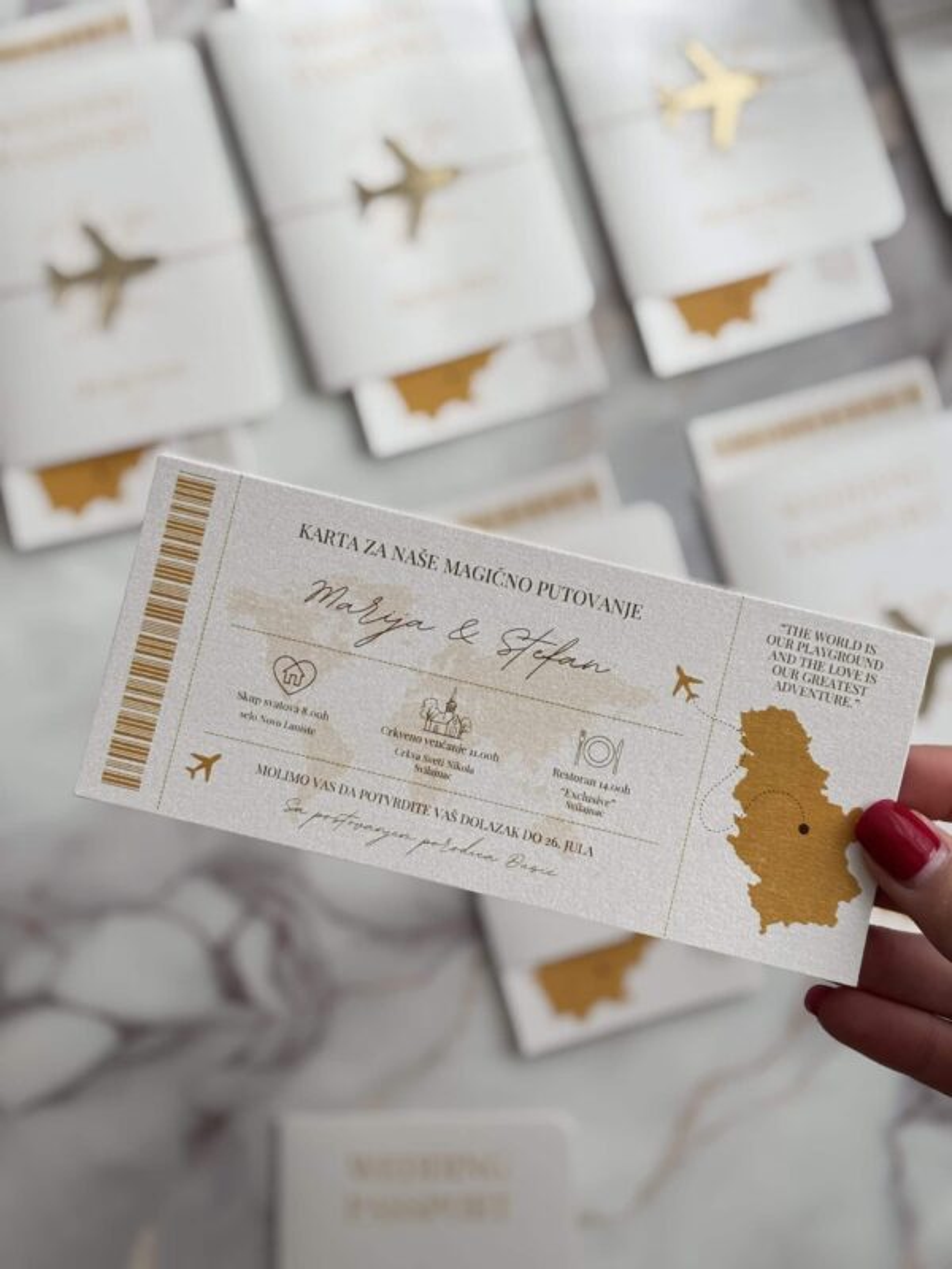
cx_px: 476
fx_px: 1907
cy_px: 634
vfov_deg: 36.8
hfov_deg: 28.0
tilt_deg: -83.9
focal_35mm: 52
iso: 32
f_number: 1.6
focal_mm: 5.96
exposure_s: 1/124
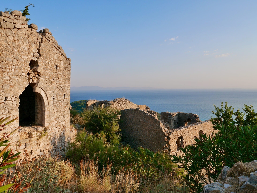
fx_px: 178
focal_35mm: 24
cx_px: 128
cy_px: 96
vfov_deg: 56.9
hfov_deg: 71.6
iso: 200
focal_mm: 12
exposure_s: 1/400
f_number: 6.3
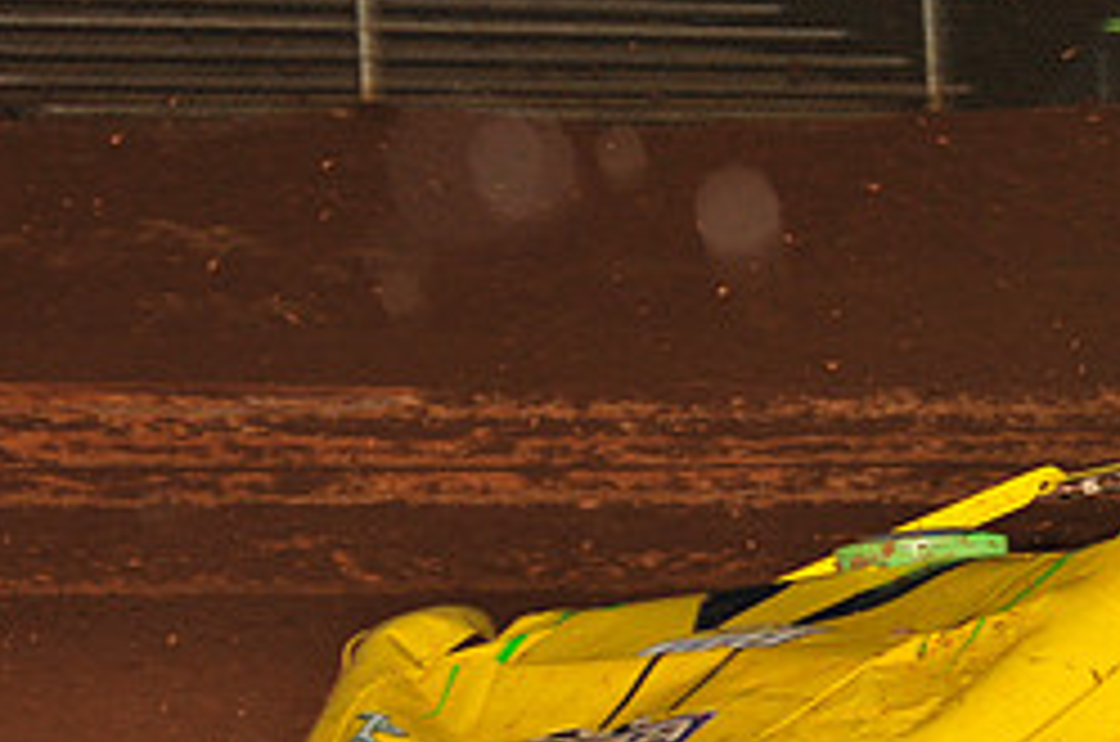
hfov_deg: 8.4
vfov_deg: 5.6
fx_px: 7608
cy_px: 657
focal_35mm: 245
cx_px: 1147
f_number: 6.3
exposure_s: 1/320
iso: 800
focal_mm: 105
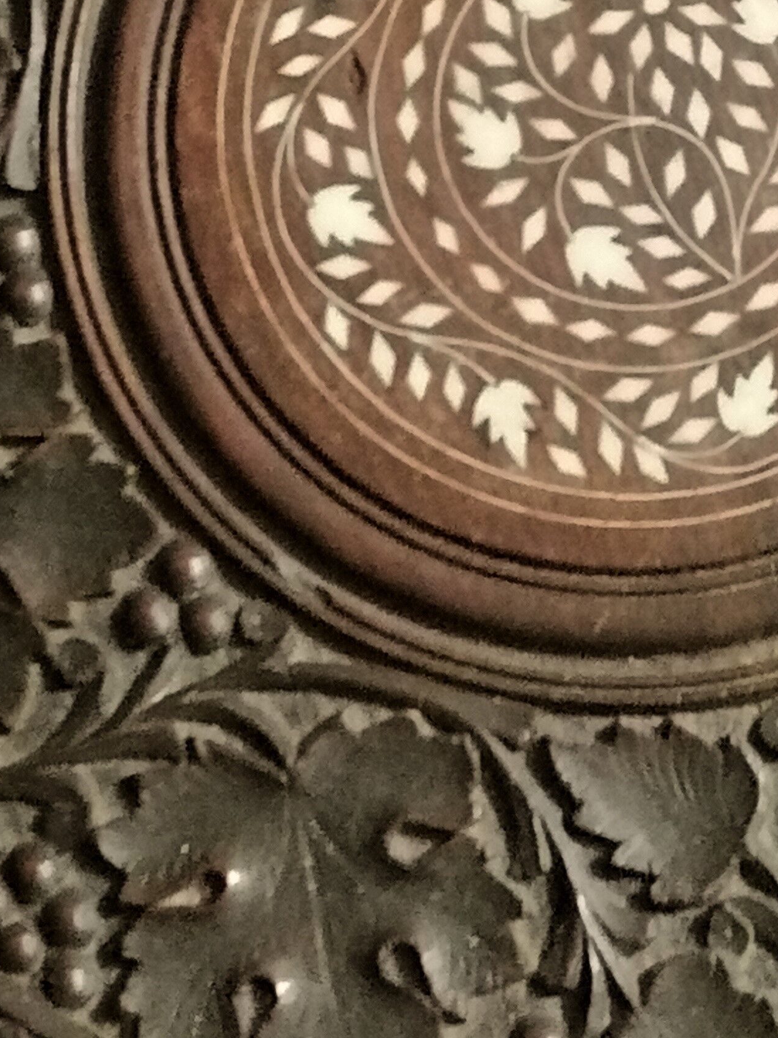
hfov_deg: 10.5
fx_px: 4196
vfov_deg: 14.0
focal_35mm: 140
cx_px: 690
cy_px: 115
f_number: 1.8
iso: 1250
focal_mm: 5.4
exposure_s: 1/20
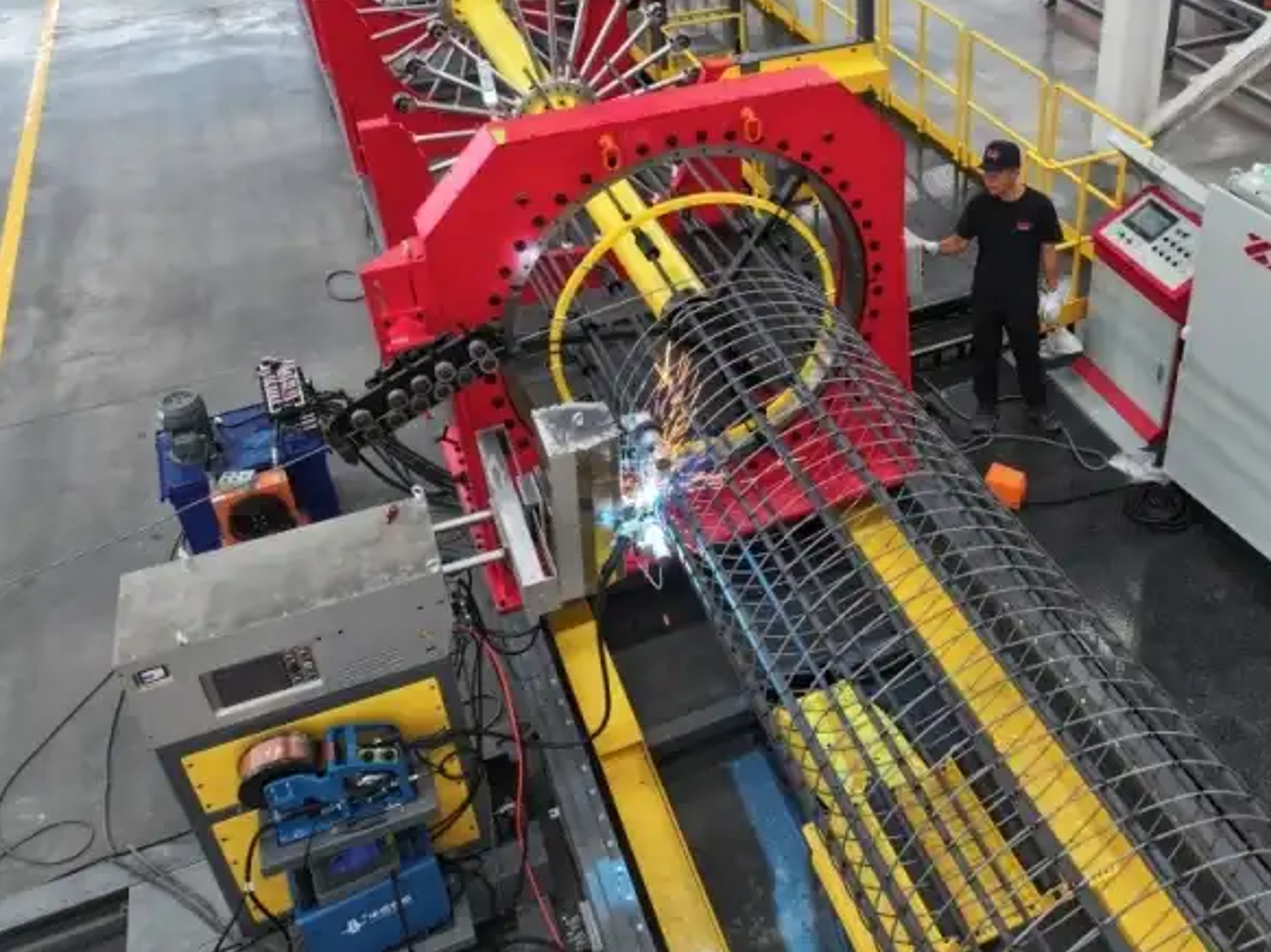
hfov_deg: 54.0
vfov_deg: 42.3
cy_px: 313
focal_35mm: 33
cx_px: 871
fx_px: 1211
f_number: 2.8
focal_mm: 12.29
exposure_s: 1/60
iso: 160
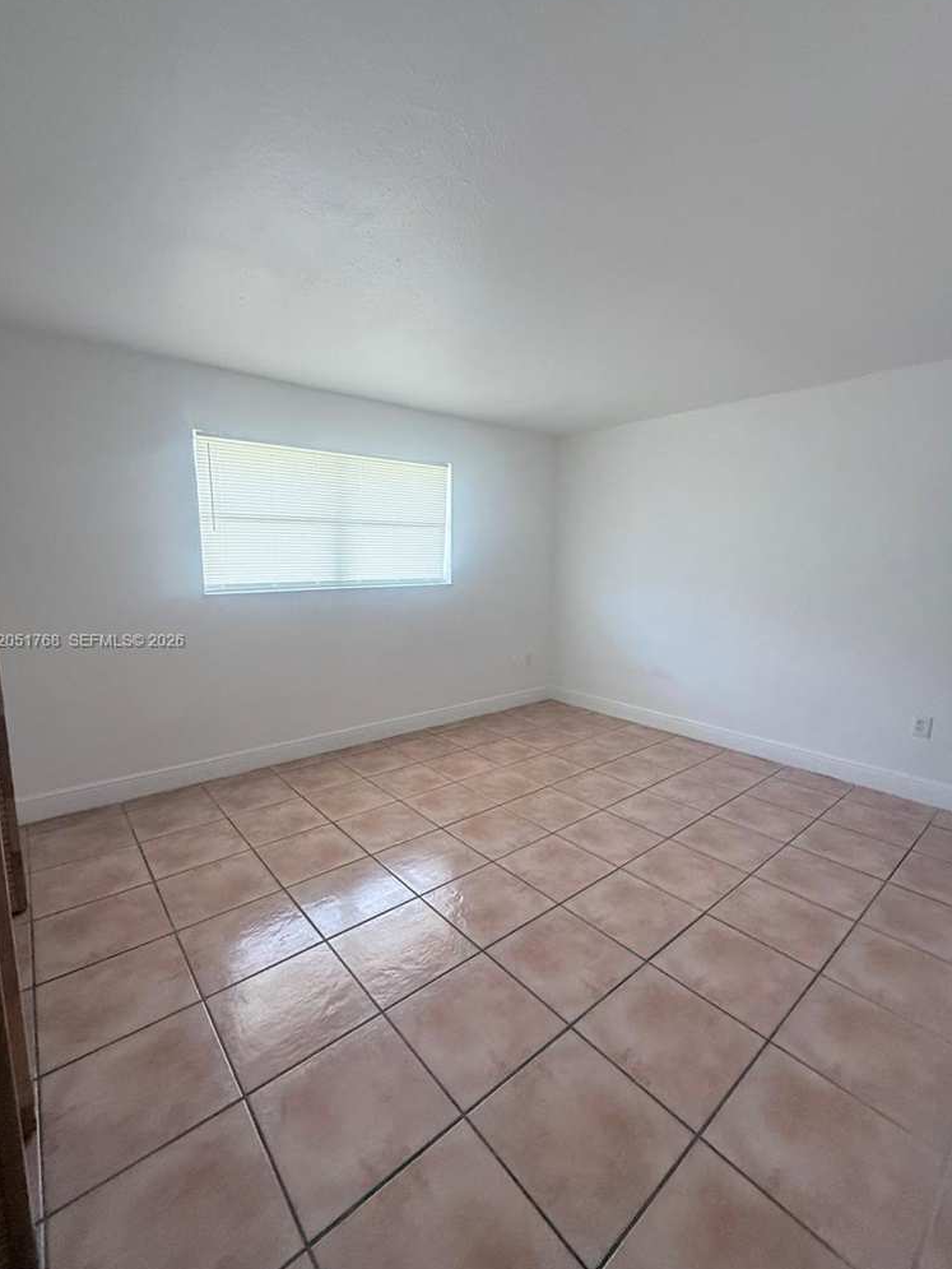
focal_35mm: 15
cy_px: 642
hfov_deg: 81.8
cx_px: 484
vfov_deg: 98.1
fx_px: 550
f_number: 2.2
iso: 320
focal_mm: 2.22
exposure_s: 1/99
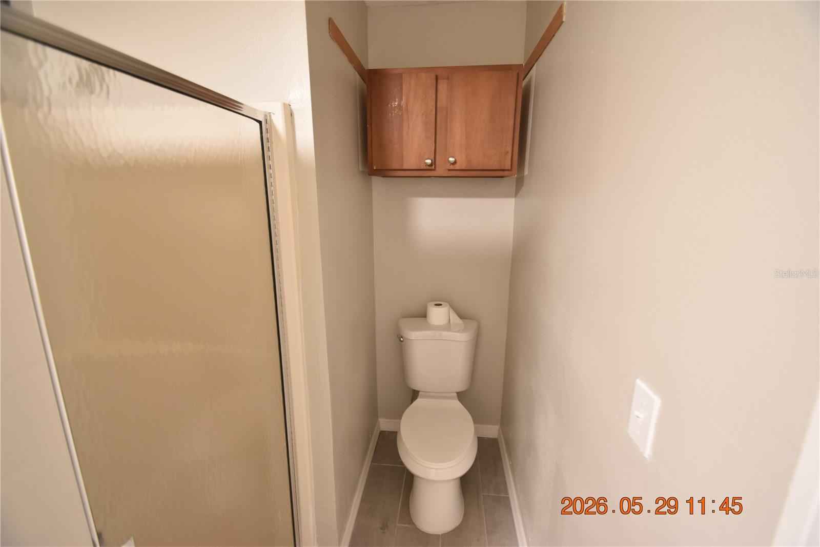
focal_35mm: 15
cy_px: 274
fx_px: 342
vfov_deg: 77.3
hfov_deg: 100.4
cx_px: 410
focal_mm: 10
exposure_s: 1/10
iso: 800
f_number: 3.5
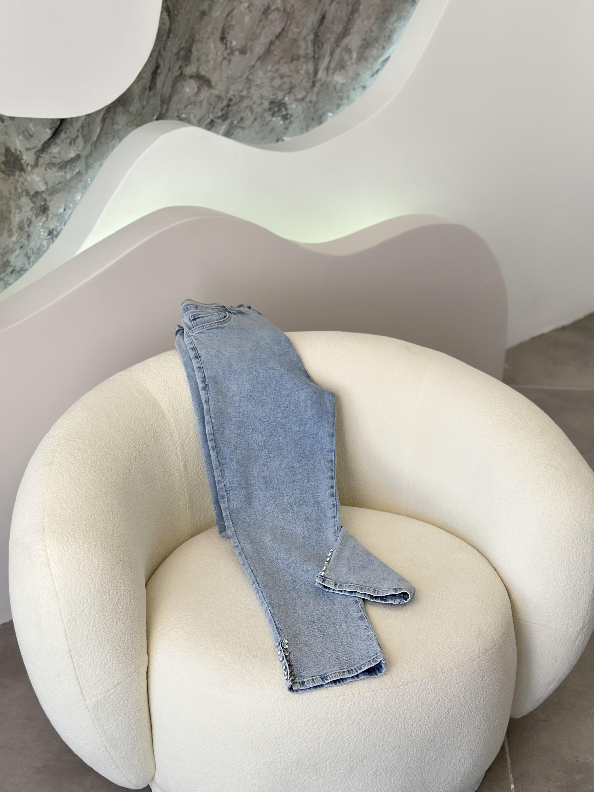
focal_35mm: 48
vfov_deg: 39.7
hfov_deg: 30.3
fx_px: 1098
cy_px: 396
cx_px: 297
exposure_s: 1/415
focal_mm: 6.86
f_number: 1.78
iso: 80
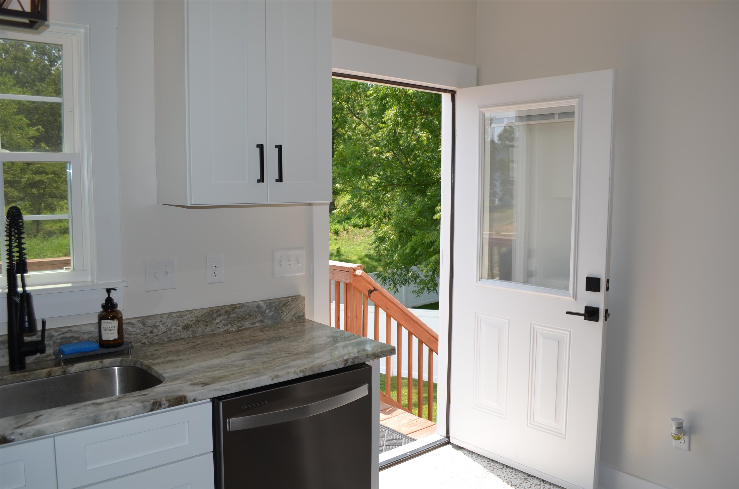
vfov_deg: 43.4
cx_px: 370
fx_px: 614
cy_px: 244
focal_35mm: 30
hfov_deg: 62.0
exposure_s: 1/200
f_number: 5.6
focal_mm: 20
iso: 100
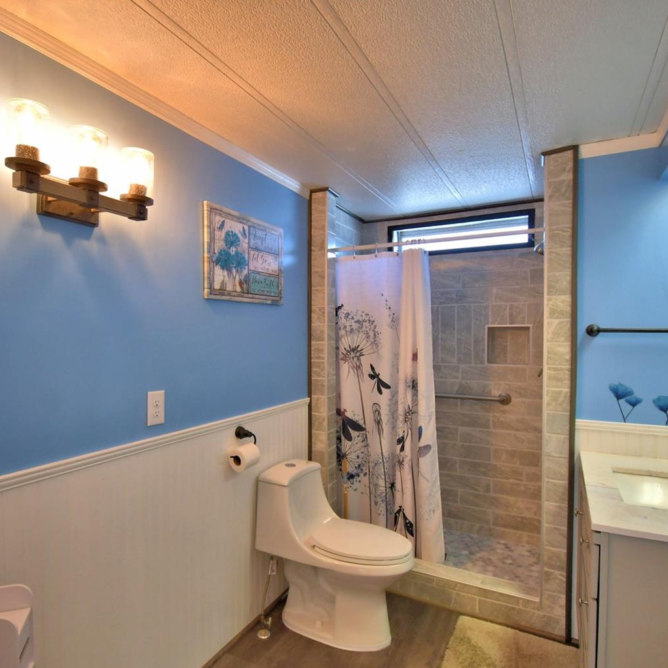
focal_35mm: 20
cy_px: 345
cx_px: 305
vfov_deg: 74.8
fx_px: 437
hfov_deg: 74.7
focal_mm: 10
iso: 400
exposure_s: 1/80
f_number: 4.5
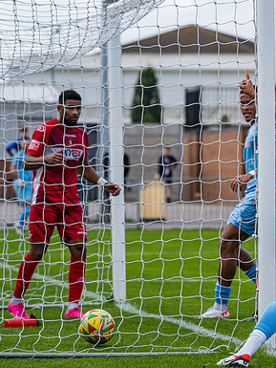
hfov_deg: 5.0
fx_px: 3134
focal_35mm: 295
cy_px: 255
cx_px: 381
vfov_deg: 6.7
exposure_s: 1/2000
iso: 500
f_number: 4
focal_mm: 135
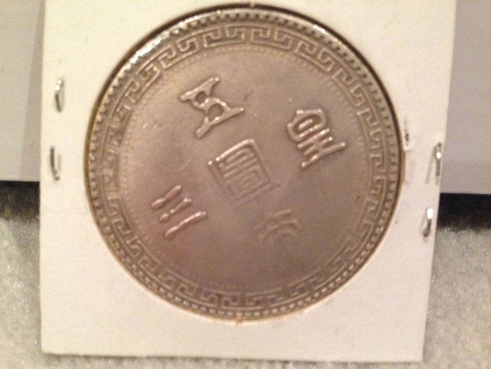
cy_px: 184
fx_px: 468
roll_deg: -2.1
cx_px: 246
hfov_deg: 55.4
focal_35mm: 33
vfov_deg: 42.9
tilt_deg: -38.2
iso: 400
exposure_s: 1/15
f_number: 2.4
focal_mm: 4.12
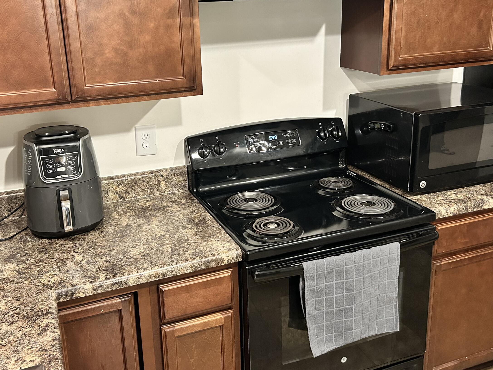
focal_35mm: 36
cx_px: 217
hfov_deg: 51.2
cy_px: 142
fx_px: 513
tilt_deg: -16.0
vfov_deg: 39.4
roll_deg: +2.4
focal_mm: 5.7
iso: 400
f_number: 1.5
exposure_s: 1/40
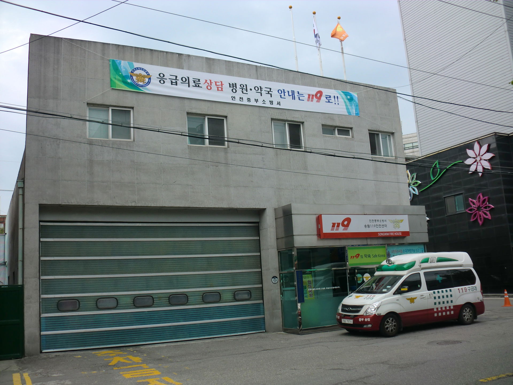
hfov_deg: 52.6
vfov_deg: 40.7
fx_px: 519
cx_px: 256
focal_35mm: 35
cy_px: 192
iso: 64
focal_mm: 6.3
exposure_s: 1/640
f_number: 3.1
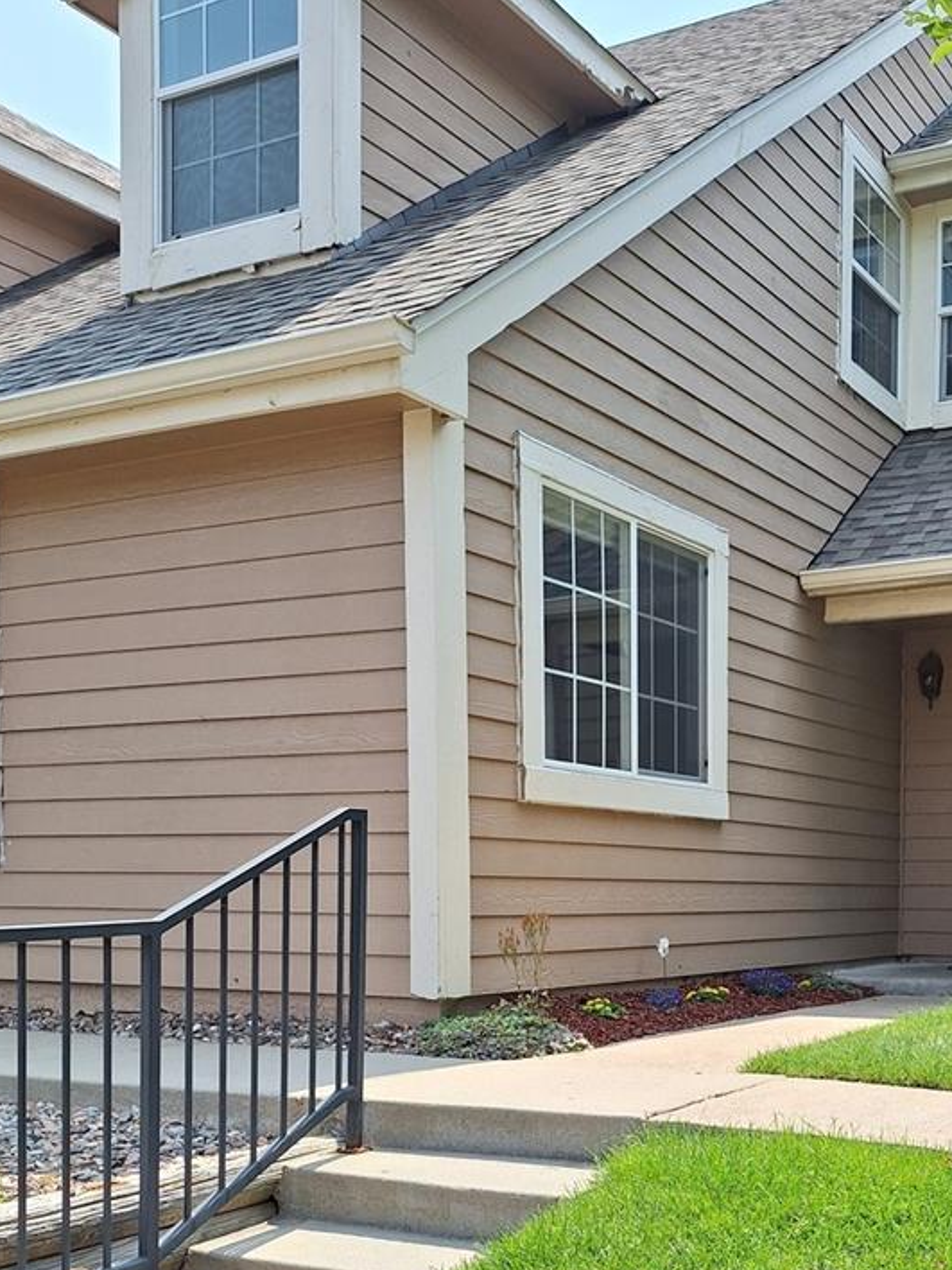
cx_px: 758
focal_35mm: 39
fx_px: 1430
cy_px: 931
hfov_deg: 35.6
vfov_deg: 46.4
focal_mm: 5.54
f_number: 1.8
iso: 40
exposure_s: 1/1212
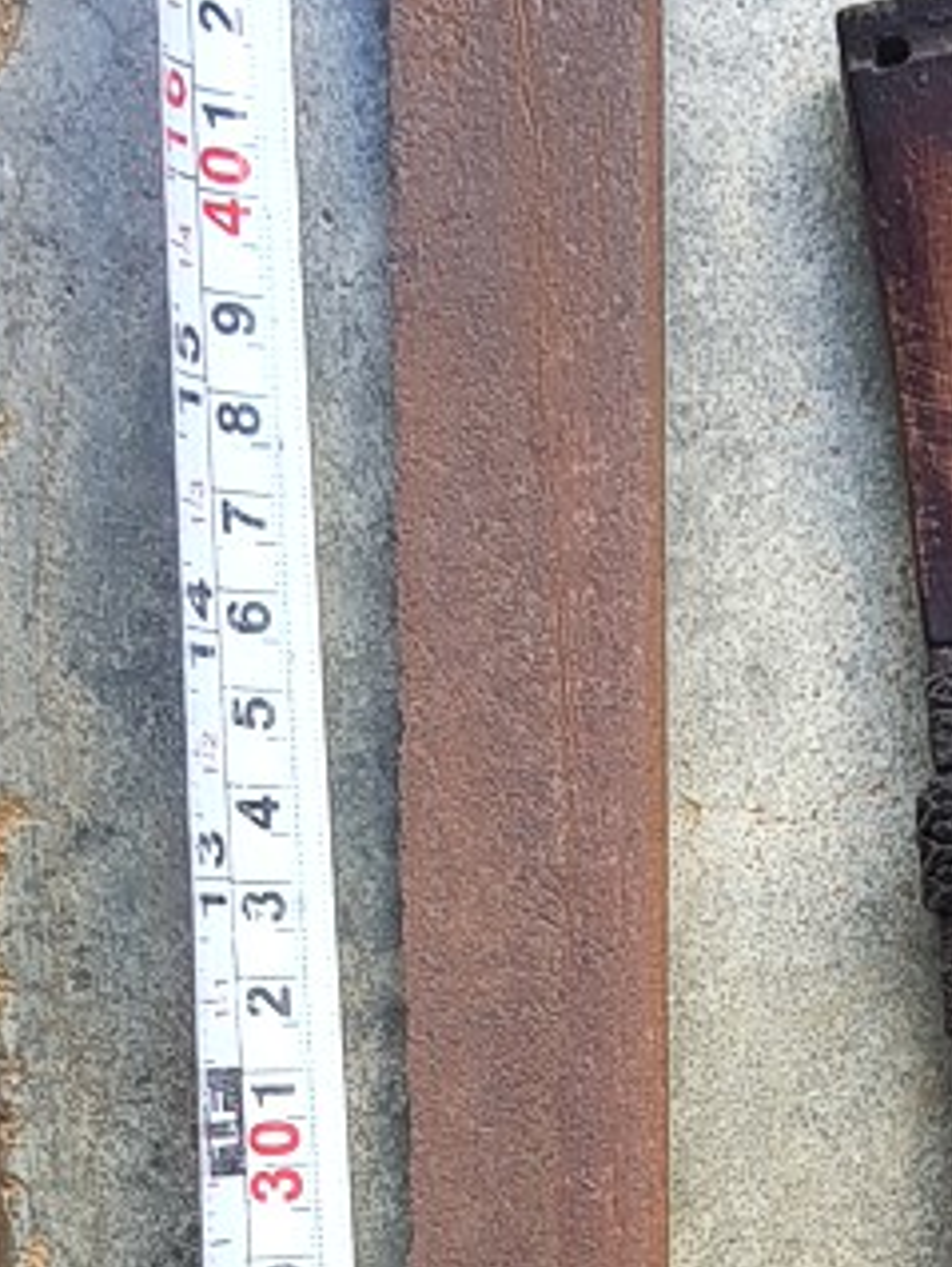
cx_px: 840
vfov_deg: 19.1
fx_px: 3589
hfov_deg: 15.0
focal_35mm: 98
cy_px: 1442
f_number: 1.7
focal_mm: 4.3
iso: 64
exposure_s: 1/60
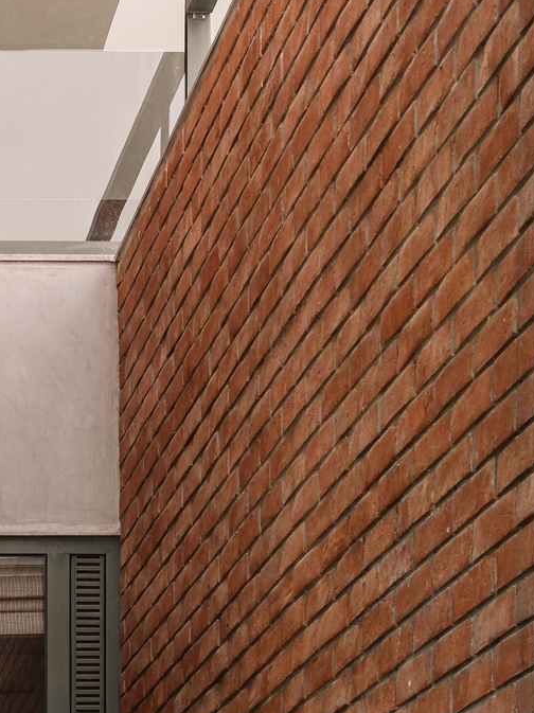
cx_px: -265
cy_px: 1000
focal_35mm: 115
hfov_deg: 12.3
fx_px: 2368
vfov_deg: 16.0
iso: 100
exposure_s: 1/4
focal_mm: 38
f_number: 10
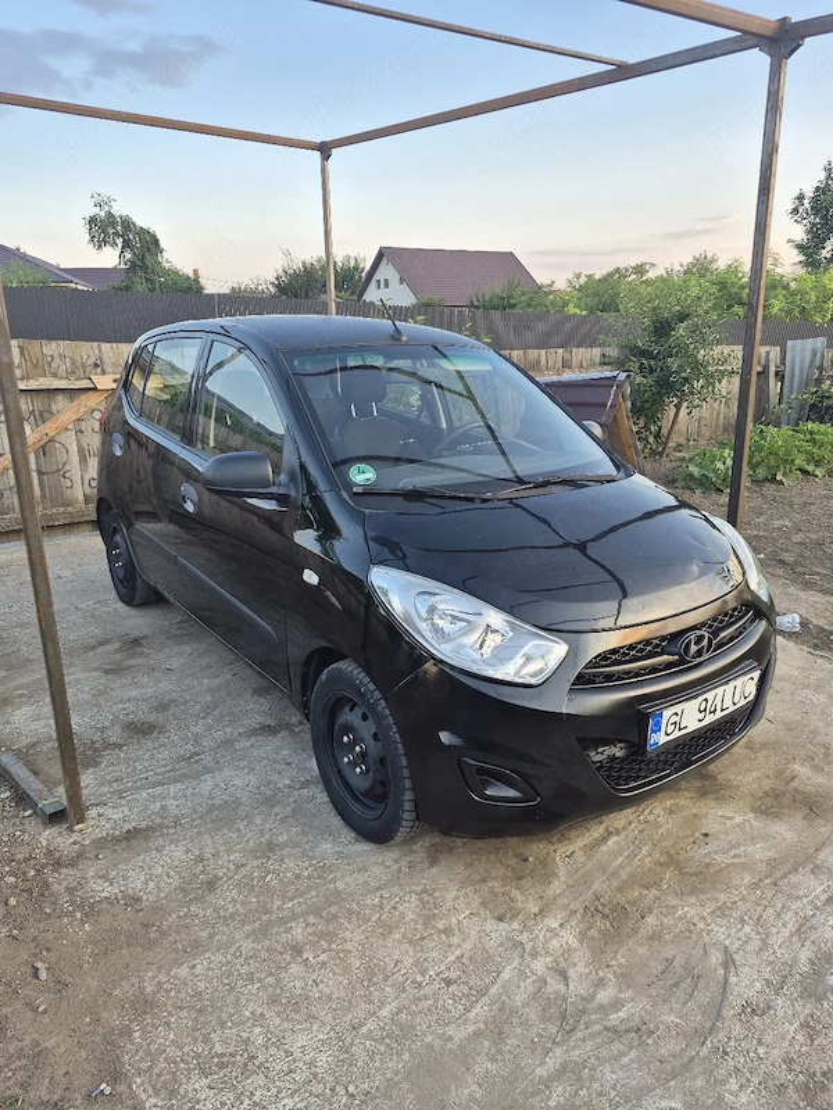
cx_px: 416
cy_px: 555
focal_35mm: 23
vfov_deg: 73.9
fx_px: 738
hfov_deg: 58.9
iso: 40
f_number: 1.8
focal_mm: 5.4
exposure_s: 1/182
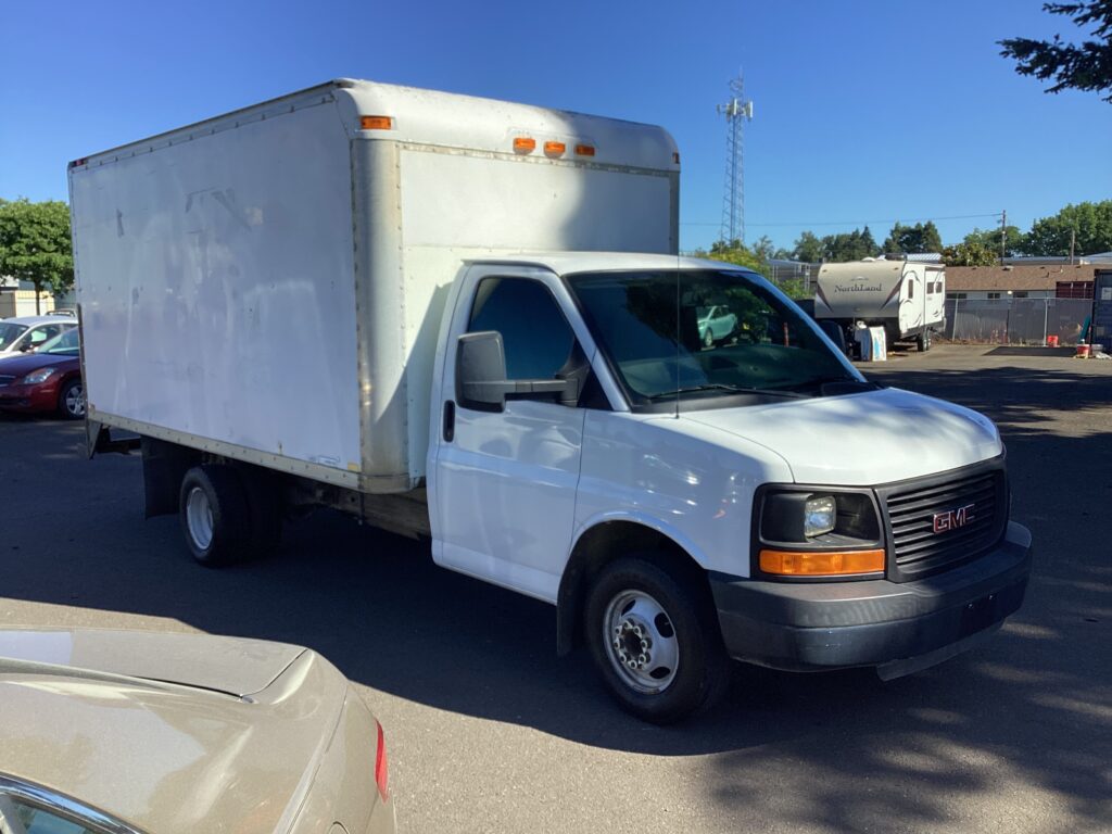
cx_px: 556
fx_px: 996
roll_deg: +0.0
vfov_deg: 45.4
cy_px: 417
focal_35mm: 31
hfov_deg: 58.4
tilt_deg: -6.6
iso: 25
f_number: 2.4
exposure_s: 1/959
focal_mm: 3.3
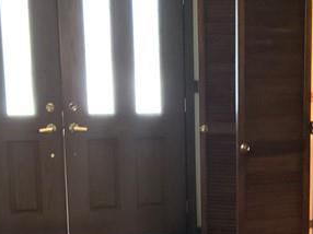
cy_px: 245
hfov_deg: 18.7
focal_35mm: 104
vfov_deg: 14.0
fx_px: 940
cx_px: 265
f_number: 1.8
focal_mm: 3
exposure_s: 1/30
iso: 400
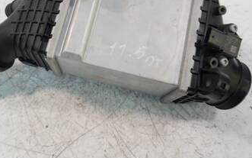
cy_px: 38
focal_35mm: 43
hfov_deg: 45.7
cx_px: 91
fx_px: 295
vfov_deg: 29.4
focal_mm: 14
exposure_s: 1/60
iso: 400
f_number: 3.5
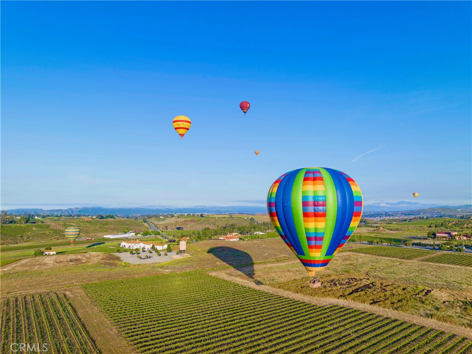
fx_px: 327
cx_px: 236
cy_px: 177
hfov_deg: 71.6
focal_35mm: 24
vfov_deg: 56.8
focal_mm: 12.29
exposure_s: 1/1000
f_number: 2.8
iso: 100
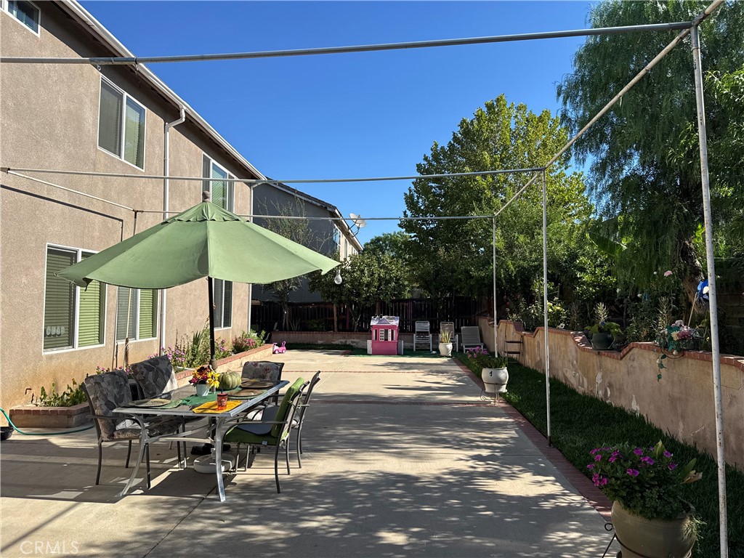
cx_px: 372
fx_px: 516
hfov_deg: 71.6
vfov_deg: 56.8
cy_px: 279
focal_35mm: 24
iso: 80
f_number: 1.78
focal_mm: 6.76
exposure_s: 1/4049
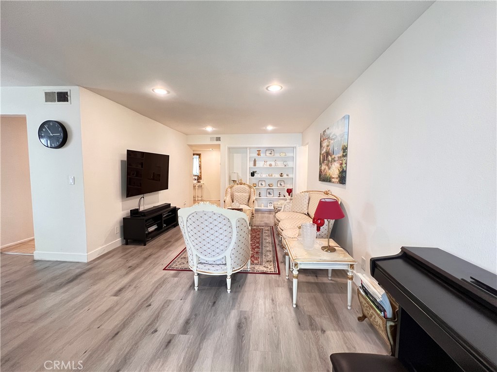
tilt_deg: -4.4
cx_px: 248
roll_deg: -0.7
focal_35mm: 13
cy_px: 186
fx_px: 187
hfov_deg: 106.2
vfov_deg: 89.9
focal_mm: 1.57
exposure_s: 1/60
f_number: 1.8
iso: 400
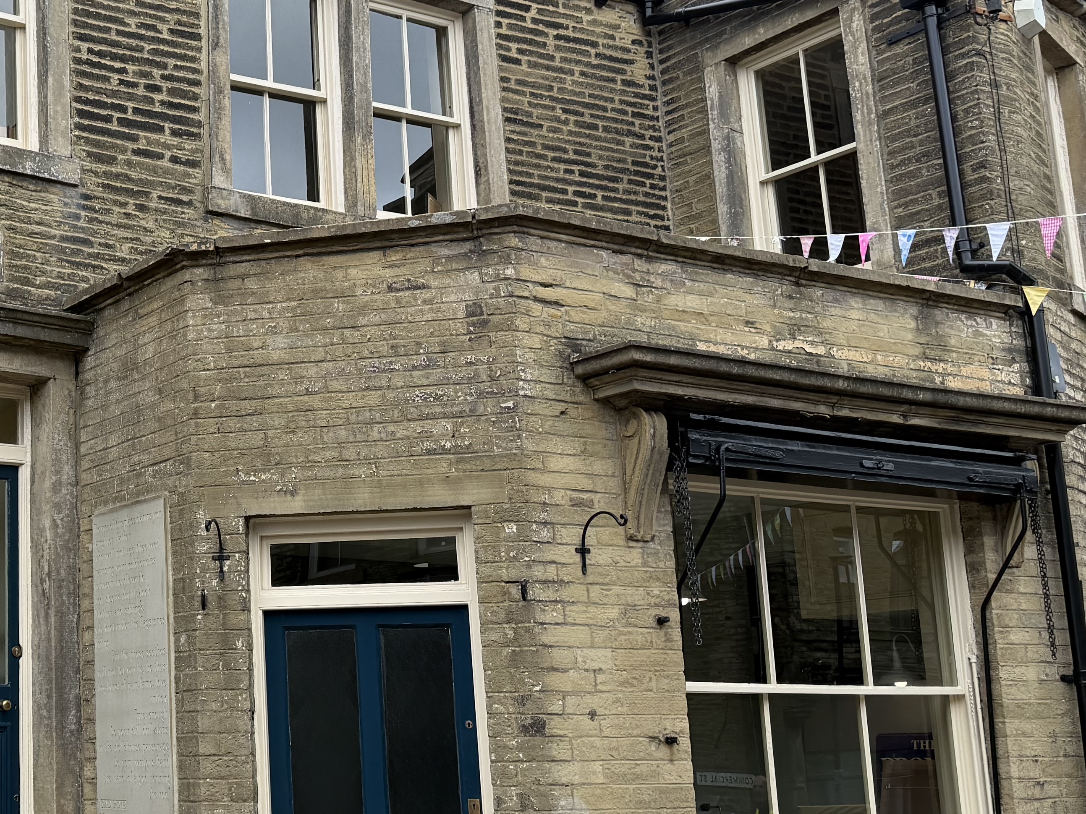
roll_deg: +0.5
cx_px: 71
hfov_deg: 33.9
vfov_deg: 27.5
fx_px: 1663
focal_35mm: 53
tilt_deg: +12.3
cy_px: 399
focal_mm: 6.76
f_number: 1.78
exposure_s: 1/1949
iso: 100
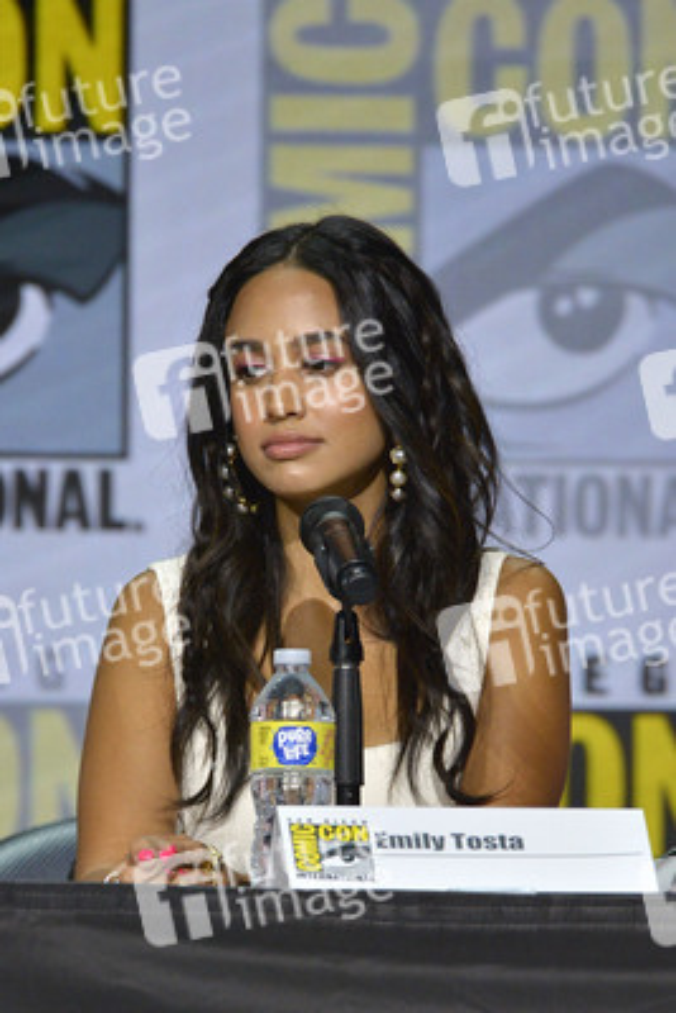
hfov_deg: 2.8
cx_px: 338
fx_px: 14070
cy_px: 506
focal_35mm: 500
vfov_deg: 4.1
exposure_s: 1/250
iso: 1600
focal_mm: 500
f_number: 6.3
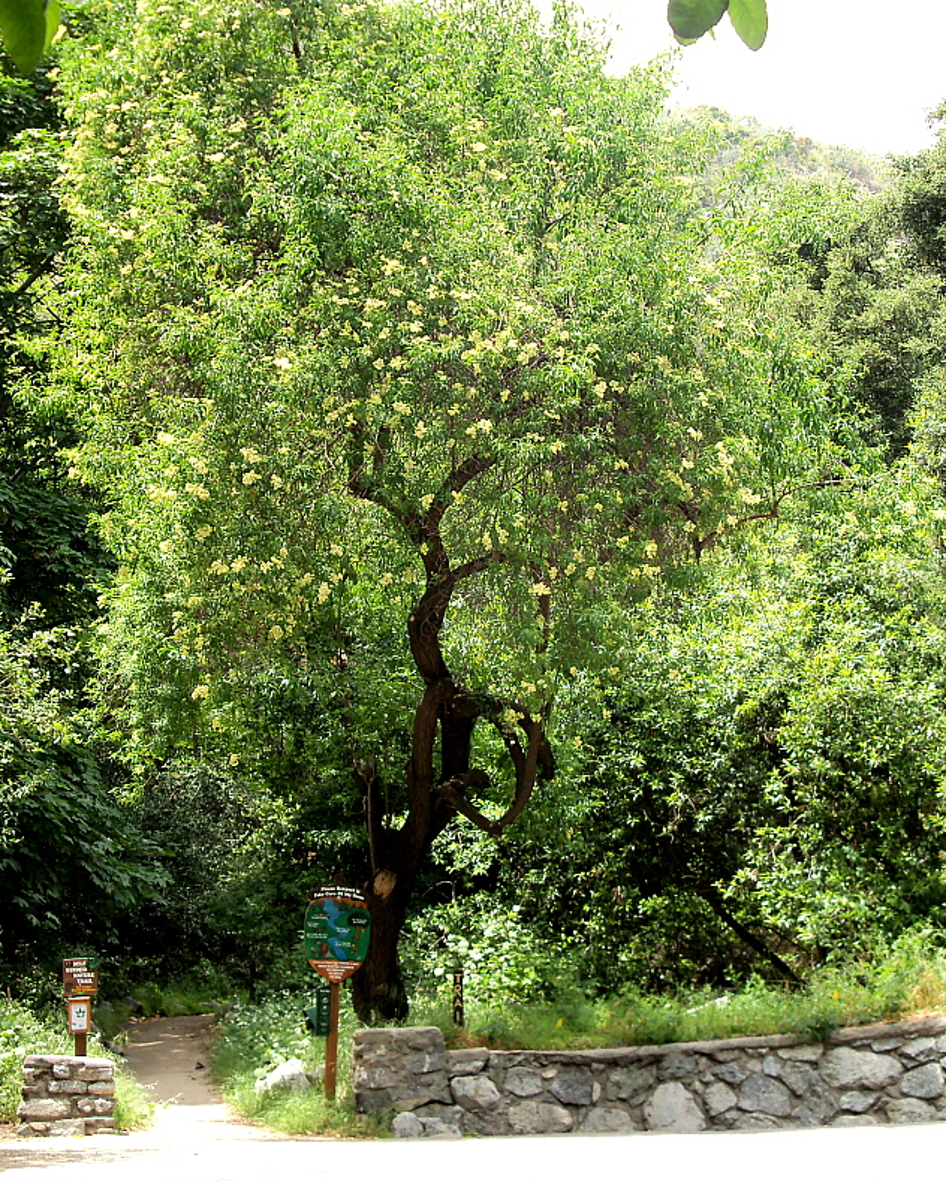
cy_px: 570
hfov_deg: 24.6
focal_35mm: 62
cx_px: 470
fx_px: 2170
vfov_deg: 30.5
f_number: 4
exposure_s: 1/125
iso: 64
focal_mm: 10.5
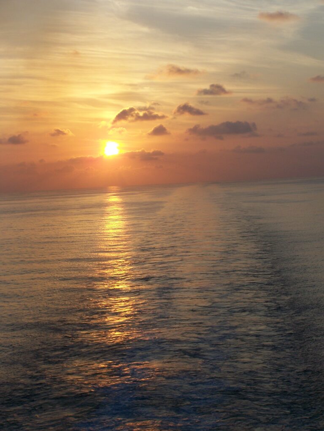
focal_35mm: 82
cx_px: 162
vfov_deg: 23.8
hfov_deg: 18.0
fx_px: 1022
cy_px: 216
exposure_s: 1/1000
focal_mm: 13.7
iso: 80
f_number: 4.5
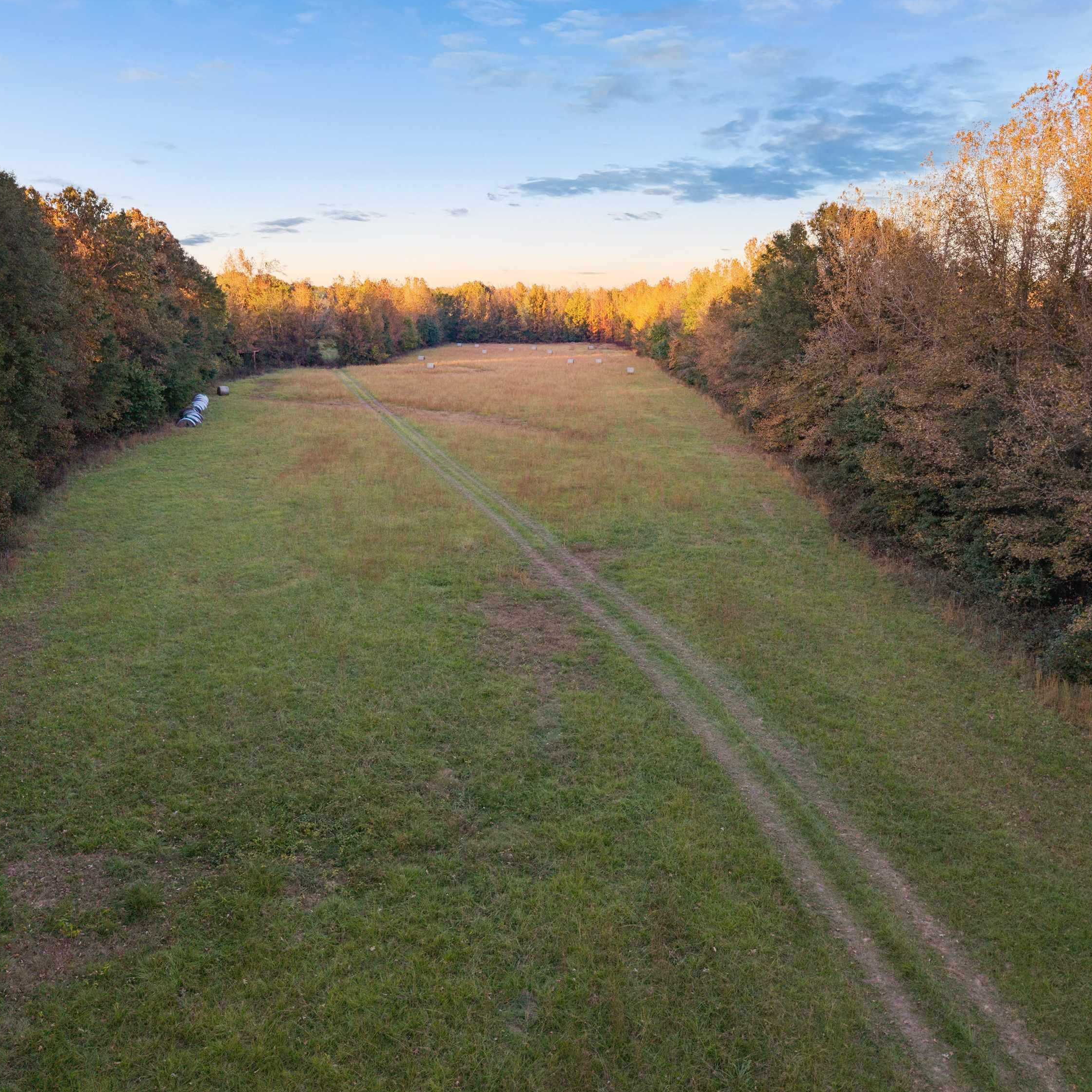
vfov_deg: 55.6
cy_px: 542
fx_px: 1035
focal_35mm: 29
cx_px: 529
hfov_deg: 55.6
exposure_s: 1/50
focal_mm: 8.67
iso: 400
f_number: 1.8
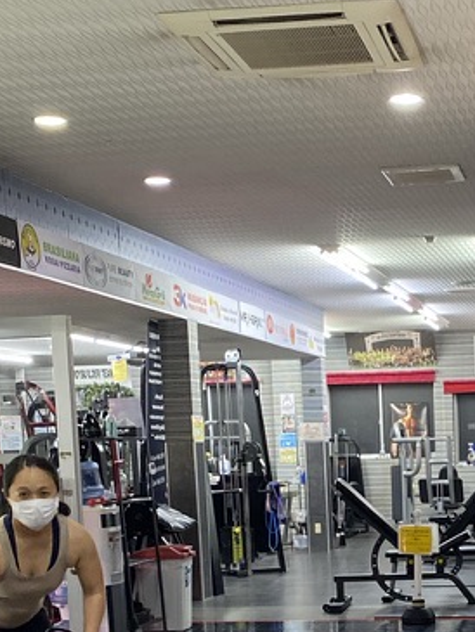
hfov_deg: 19.7
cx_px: 458
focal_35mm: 73
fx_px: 1335
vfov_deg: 25.6
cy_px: 606
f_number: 1.8
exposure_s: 1/60
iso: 500
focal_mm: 4.25
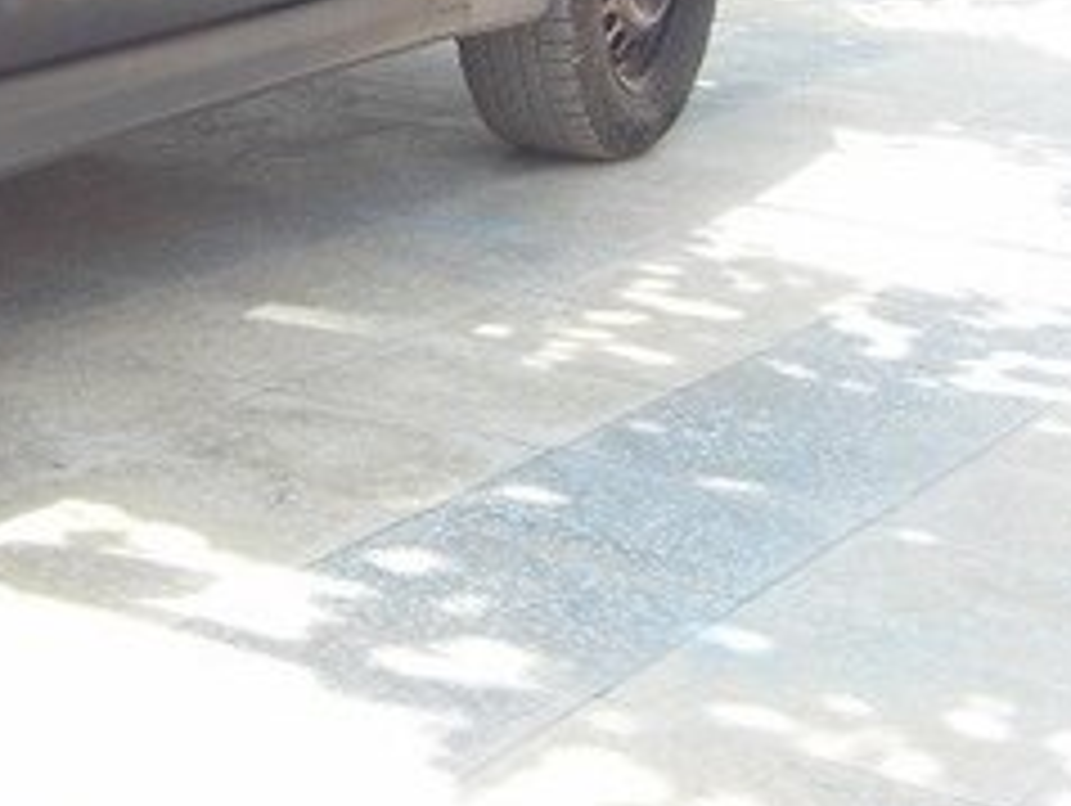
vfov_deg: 13.3
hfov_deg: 17.0
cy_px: -182
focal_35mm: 108
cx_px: -369
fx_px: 3345
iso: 80
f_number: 3.5
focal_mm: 6.6
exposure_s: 1/180
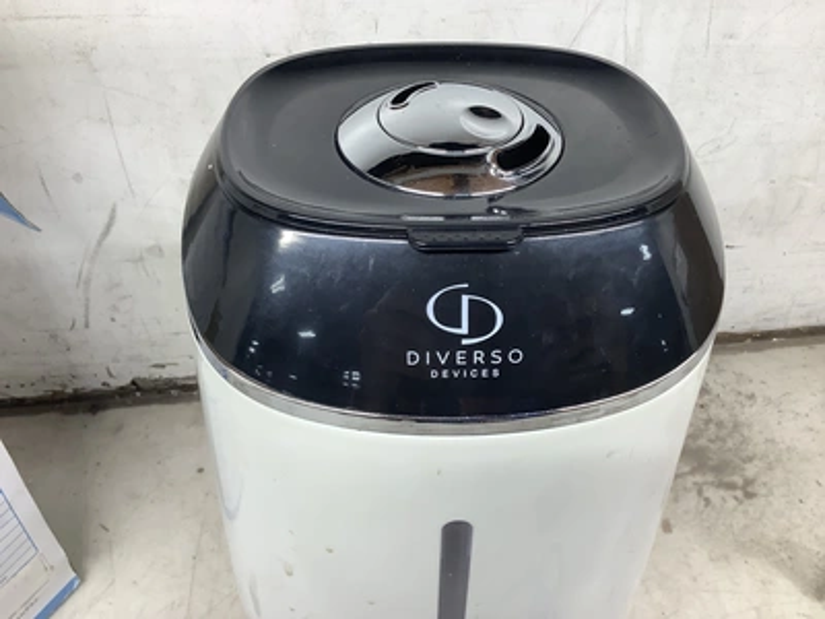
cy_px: 310
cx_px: 412
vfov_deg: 45.4
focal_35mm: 31
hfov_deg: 58.4
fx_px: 739
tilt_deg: -46.1
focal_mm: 3.3
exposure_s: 1/60
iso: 64
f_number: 2.4
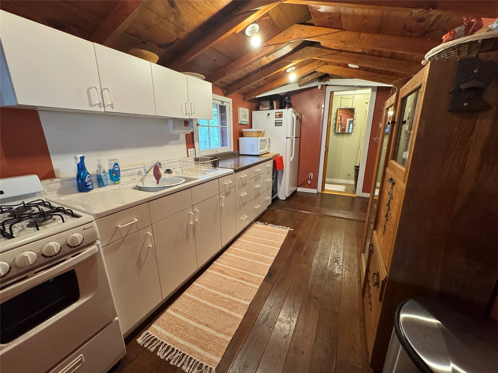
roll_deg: -0.6
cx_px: 249
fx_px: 201
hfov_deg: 102.1
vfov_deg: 85.7
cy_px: 186
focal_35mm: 14
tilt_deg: -15.2
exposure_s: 1/60
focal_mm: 2.22
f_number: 2.2
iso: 320
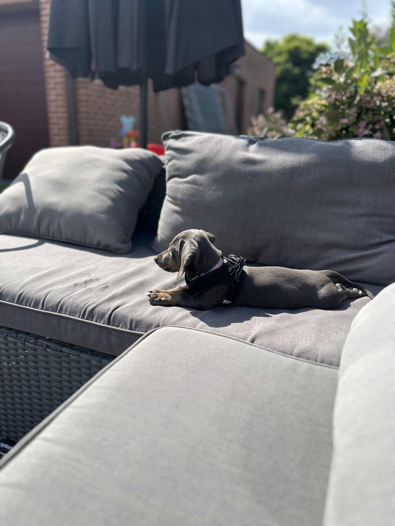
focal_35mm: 26
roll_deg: -1.8
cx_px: 198
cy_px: 263
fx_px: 396
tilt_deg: -17.7
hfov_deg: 53.1
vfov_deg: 67.3
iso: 50
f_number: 1.5
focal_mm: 5.7
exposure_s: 1/2841
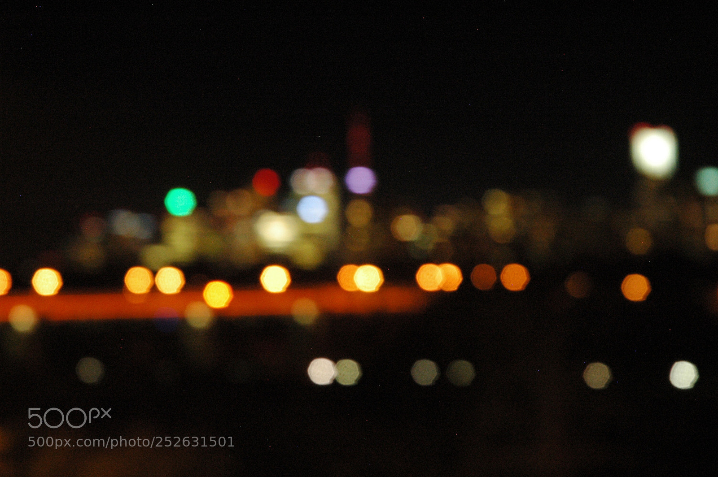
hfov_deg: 19.5
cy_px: 238
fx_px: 2092
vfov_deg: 13.0
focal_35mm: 105
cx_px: 359
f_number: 5.6
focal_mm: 70
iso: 1600
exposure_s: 1/1.3
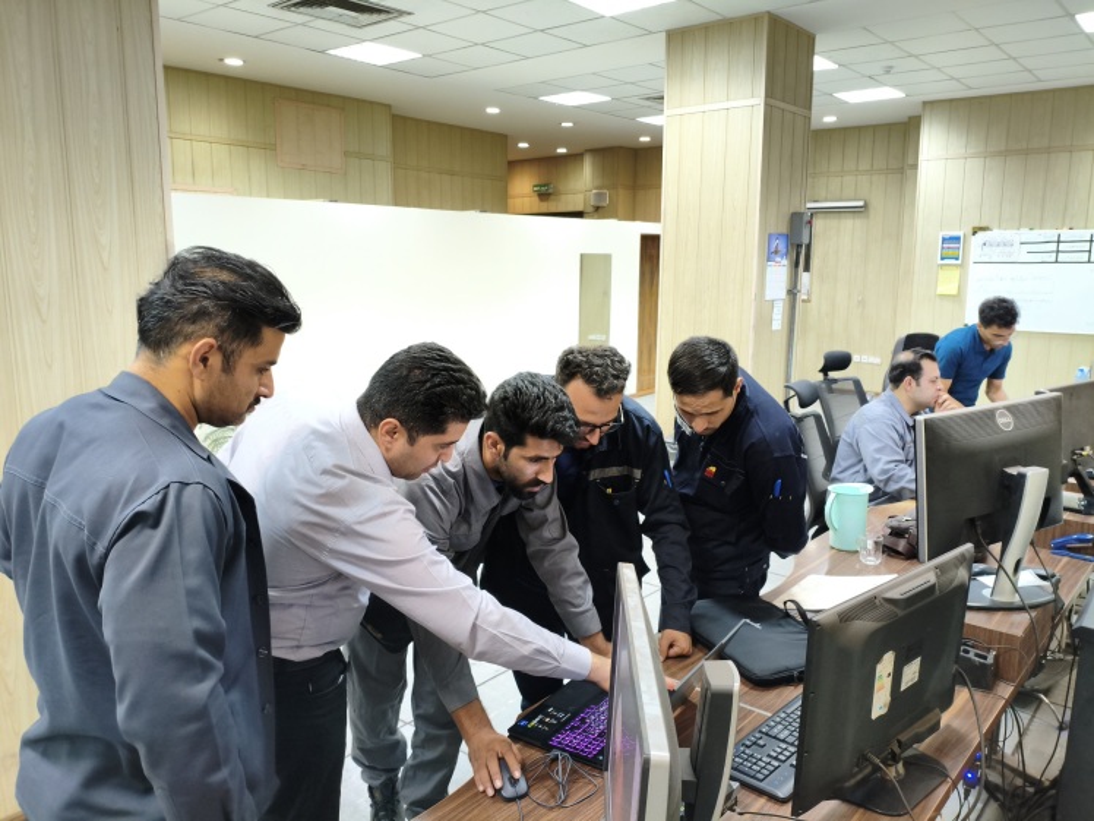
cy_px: 410
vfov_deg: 53.1
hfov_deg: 67.3
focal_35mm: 26
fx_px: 822
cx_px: 547
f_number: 1.5
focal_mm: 4.94
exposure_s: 1/33.3
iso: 640
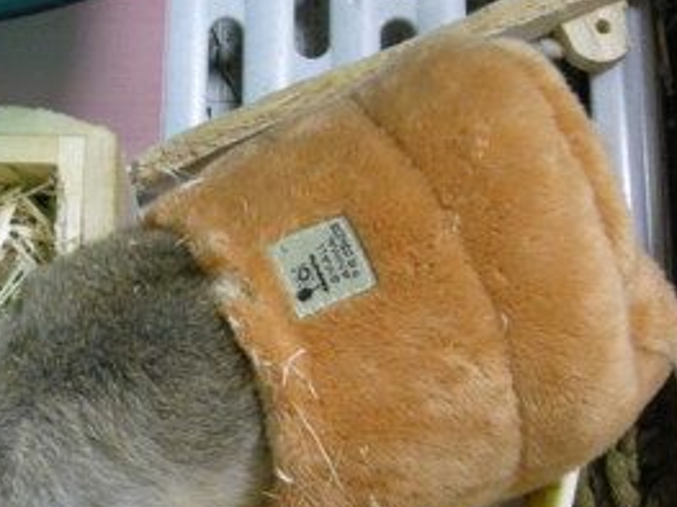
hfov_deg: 31.4
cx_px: 134
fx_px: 1173
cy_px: 363
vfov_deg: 24.2
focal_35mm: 60
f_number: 2.8
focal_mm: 5.7
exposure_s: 1/17.2
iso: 400
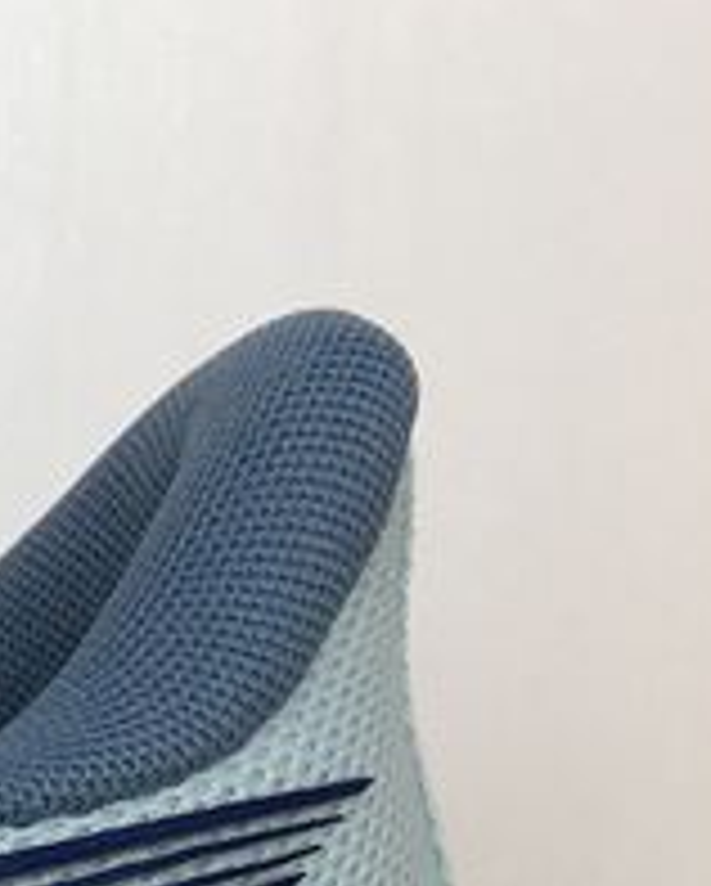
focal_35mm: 115
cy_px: 1160
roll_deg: +0.6
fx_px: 3020
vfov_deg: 15.8
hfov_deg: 11.1
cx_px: -1030
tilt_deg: -9.5
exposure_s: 1/196
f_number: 2.2
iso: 25
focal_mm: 4.15
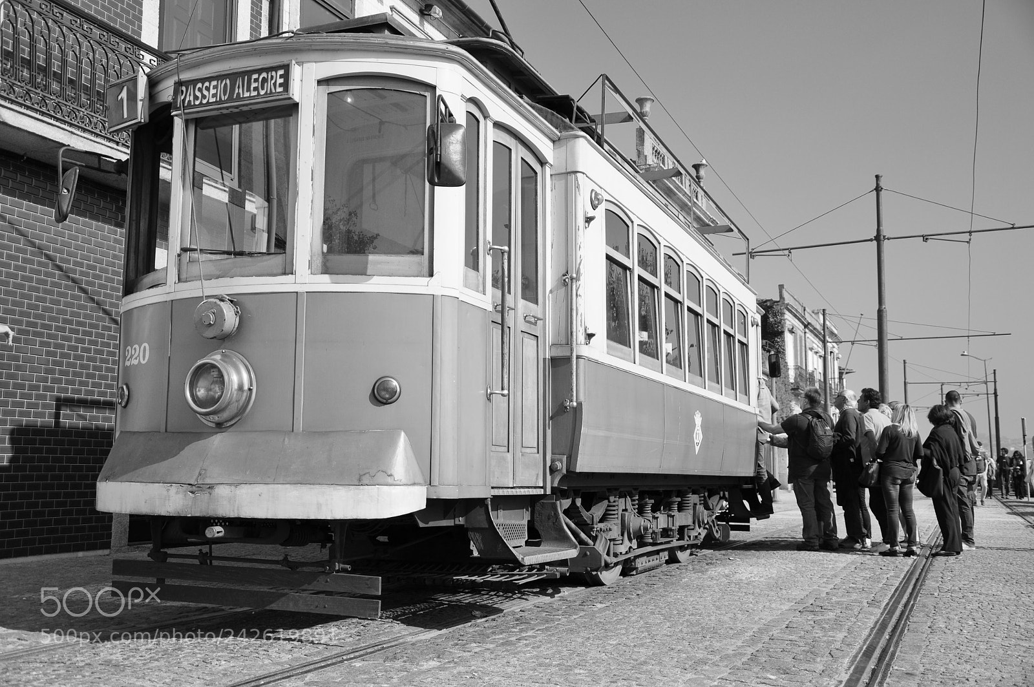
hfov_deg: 51.3
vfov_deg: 35.4
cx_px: 517
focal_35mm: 38
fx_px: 1076
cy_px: 344
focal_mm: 25
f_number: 4
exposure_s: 1/2000
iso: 200
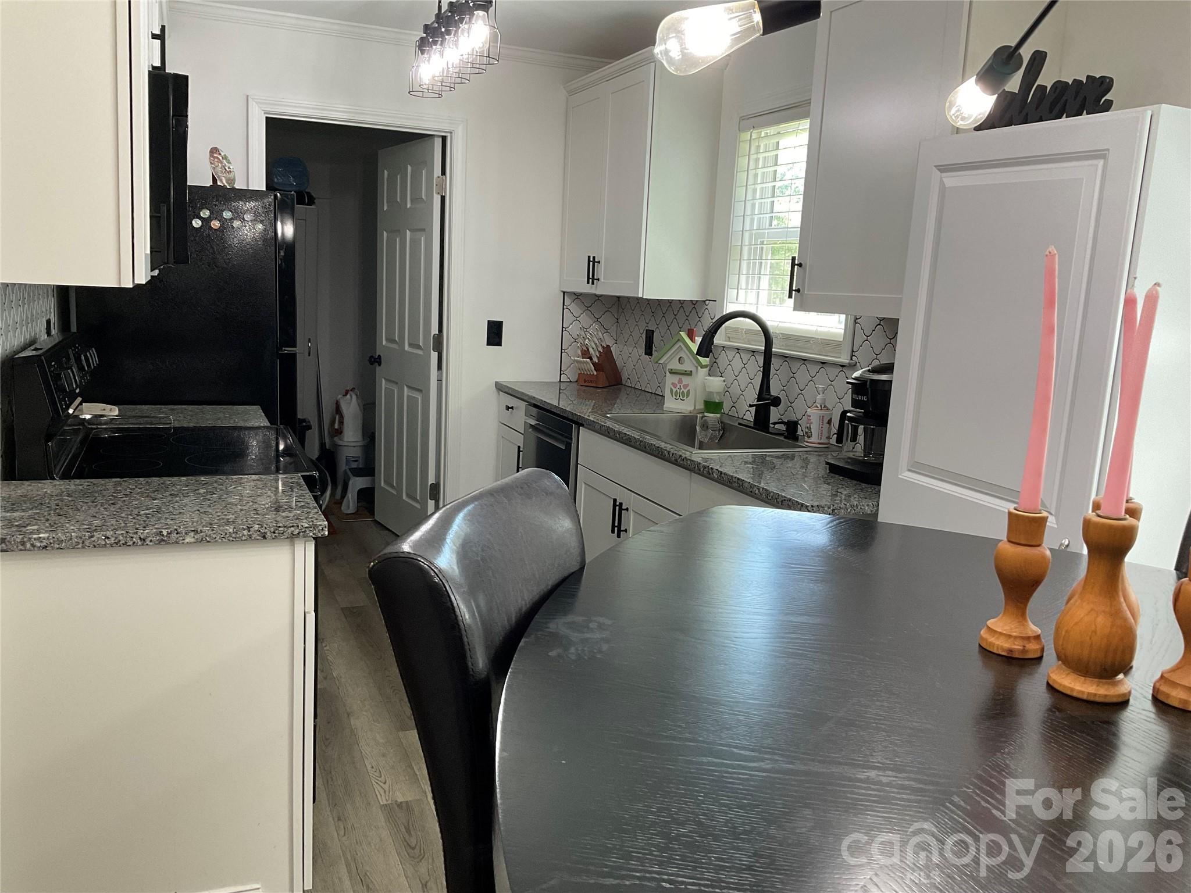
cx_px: 596
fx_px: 998
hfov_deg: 61.7
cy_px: 446
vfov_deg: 48.2
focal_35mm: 29
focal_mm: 3
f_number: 1.8
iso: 80
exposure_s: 1/60
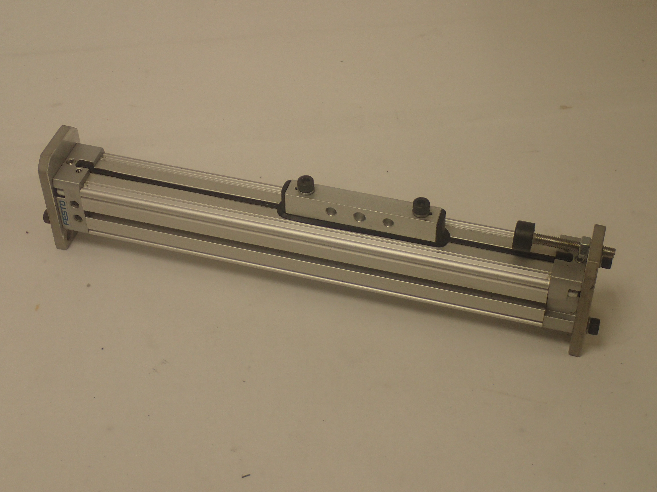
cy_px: 246
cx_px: 328
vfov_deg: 24.0
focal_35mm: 61
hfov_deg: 31.7
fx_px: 1158
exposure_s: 1/125
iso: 200
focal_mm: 11.01
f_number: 3.6
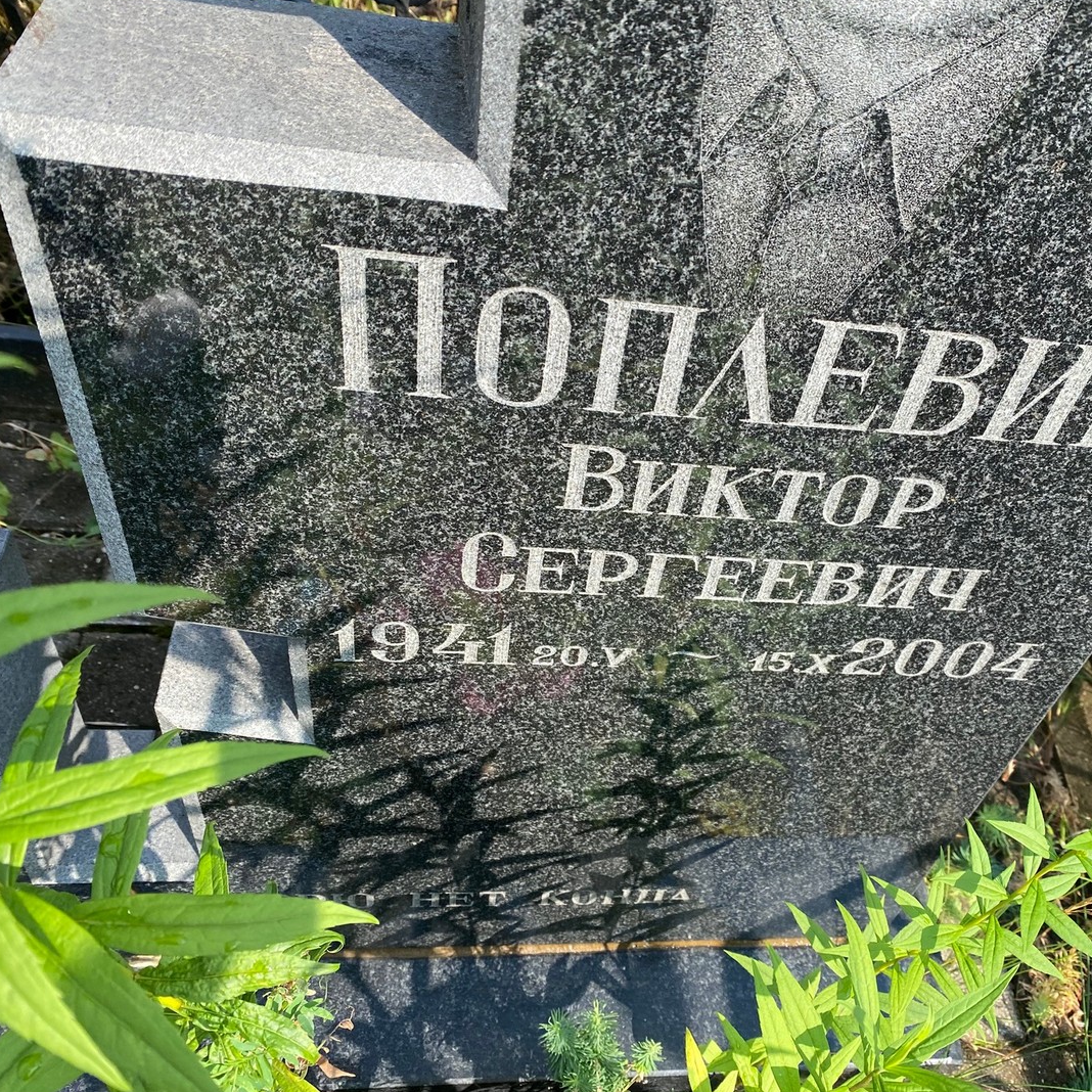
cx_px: 732
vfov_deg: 52.5
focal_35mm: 31
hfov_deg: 51.5
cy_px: 543
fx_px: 1106
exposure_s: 1/810
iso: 32
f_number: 1.8
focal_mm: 4.25
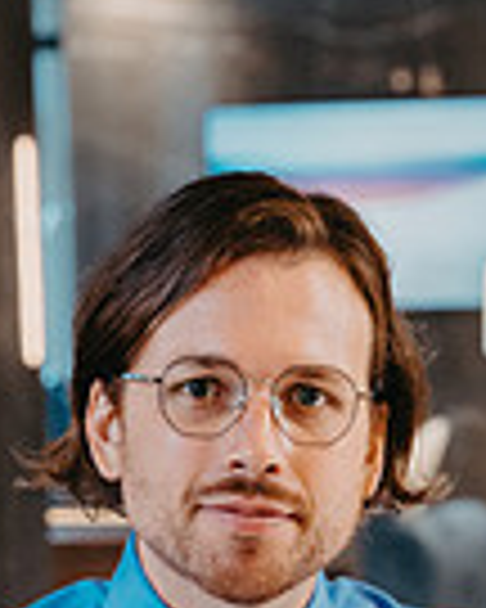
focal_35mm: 213
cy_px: 730
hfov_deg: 7.3
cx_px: 248
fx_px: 3830
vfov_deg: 9.0
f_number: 5
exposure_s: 1/100
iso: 1600
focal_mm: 68
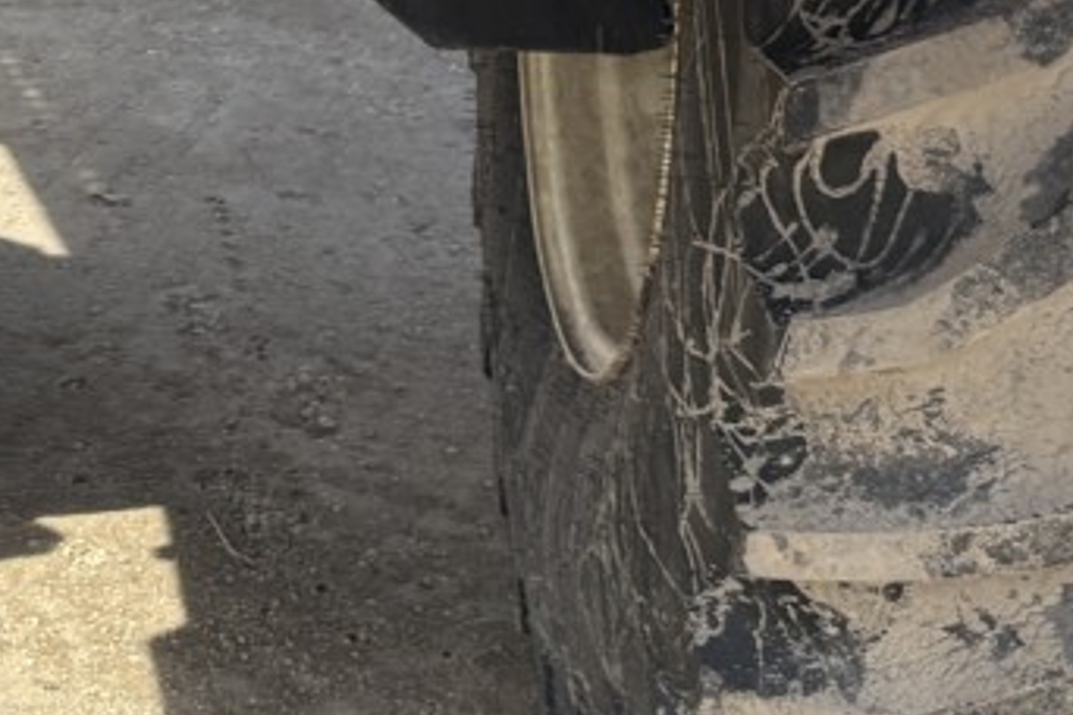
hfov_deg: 17.2
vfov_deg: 11.3
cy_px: -517
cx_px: -179
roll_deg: +1.1
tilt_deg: -8.5
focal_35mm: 114
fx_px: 3398
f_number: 1.6
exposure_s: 1/1311
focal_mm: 5.96
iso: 64
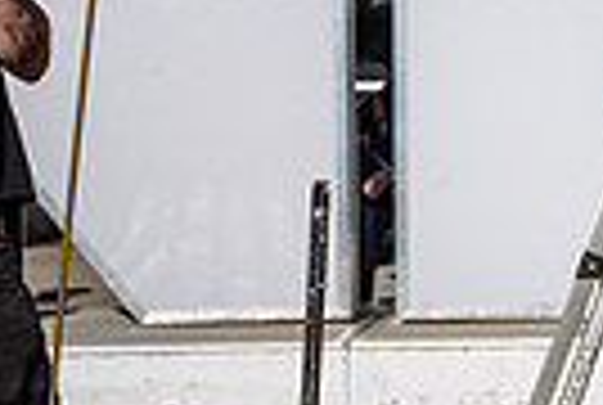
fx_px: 4432
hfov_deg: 7.6
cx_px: 895
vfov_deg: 5.2
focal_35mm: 264
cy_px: -67
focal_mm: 50
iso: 64
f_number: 4
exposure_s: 1/800
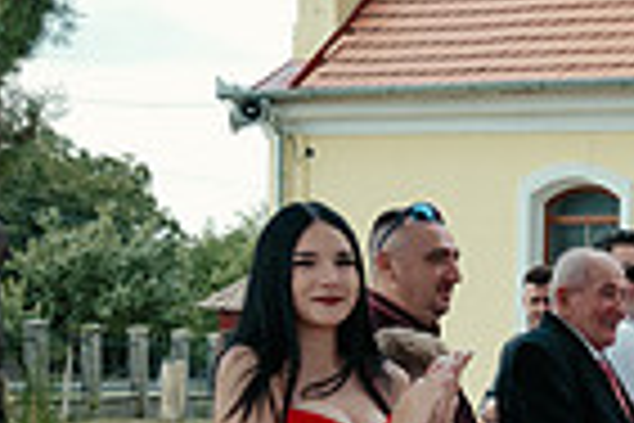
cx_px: 935
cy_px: 540
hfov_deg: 18.4
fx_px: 1743
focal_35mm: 99
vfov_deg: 13.4
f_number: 2.8
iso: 125
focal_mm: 24
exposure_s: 1/320
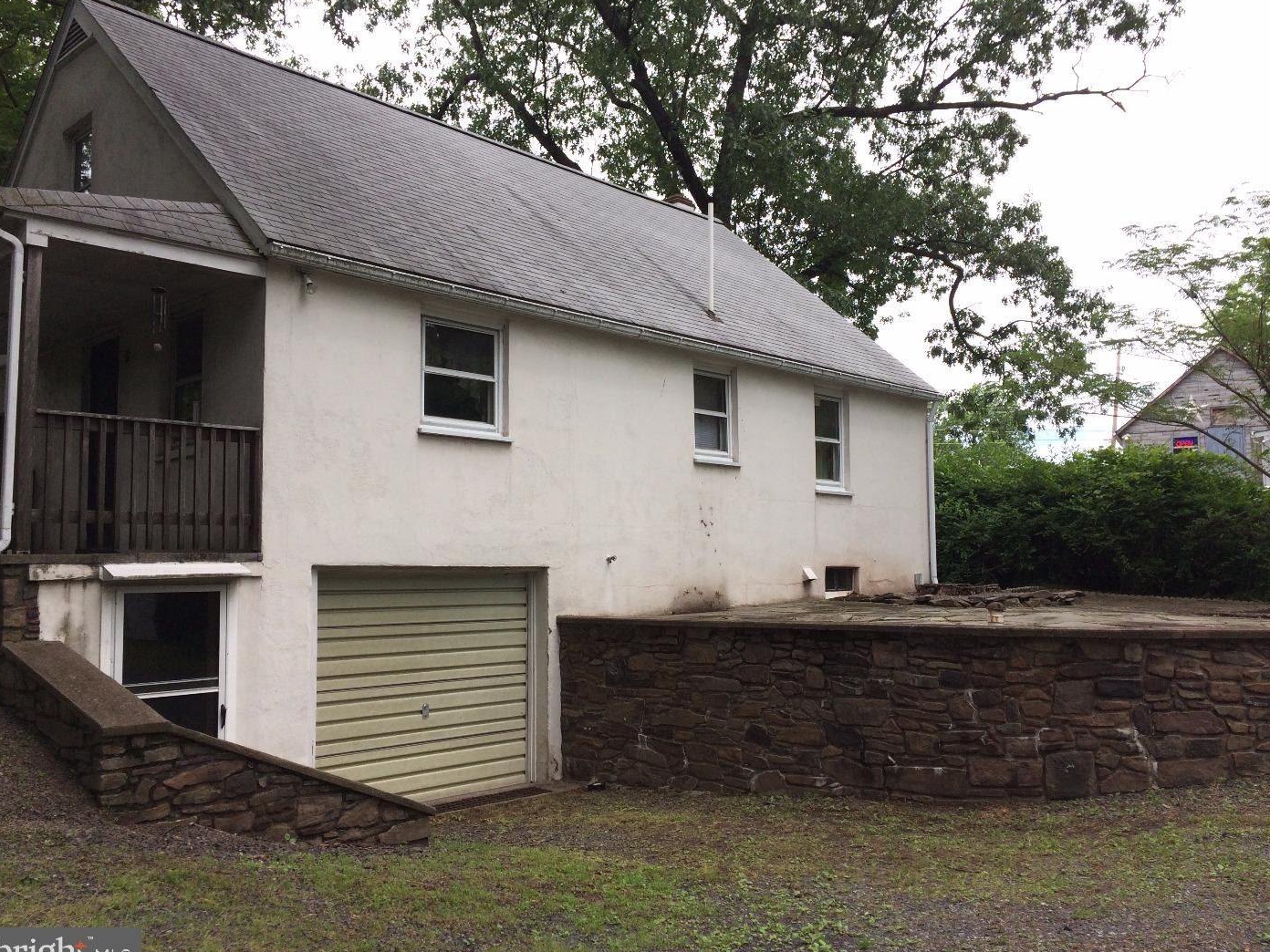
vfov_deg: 46.8
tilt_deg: +2.7
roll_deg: +0.4
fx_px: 1101
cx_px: 639
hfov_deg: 60.0
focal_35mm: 30
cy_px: 487
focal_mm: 4.15
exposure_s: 1/1080
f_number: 2.2
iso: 32
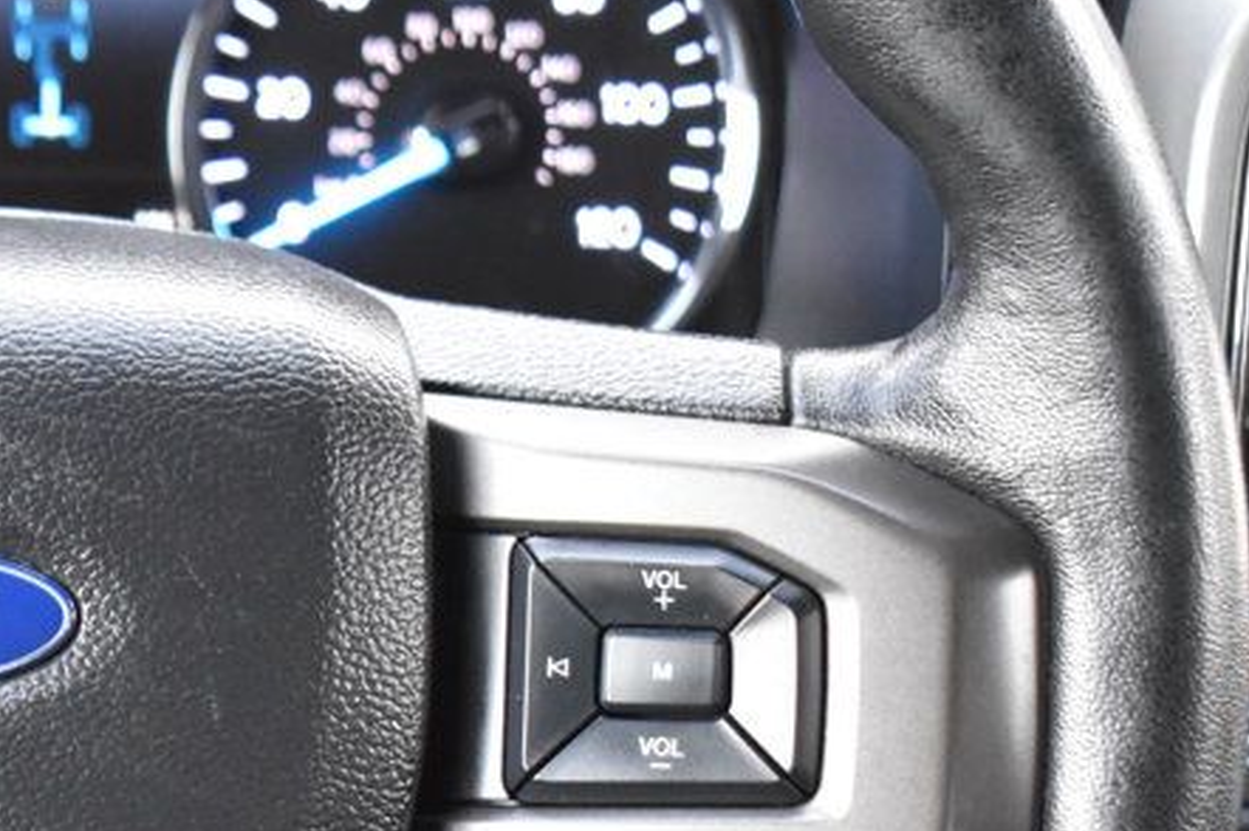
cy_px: 859
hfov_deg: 14.5
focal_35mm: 139
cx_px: -99
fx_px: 4819
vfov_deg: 9.8
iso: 3200
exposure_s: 1/30
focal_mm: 40
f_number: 5
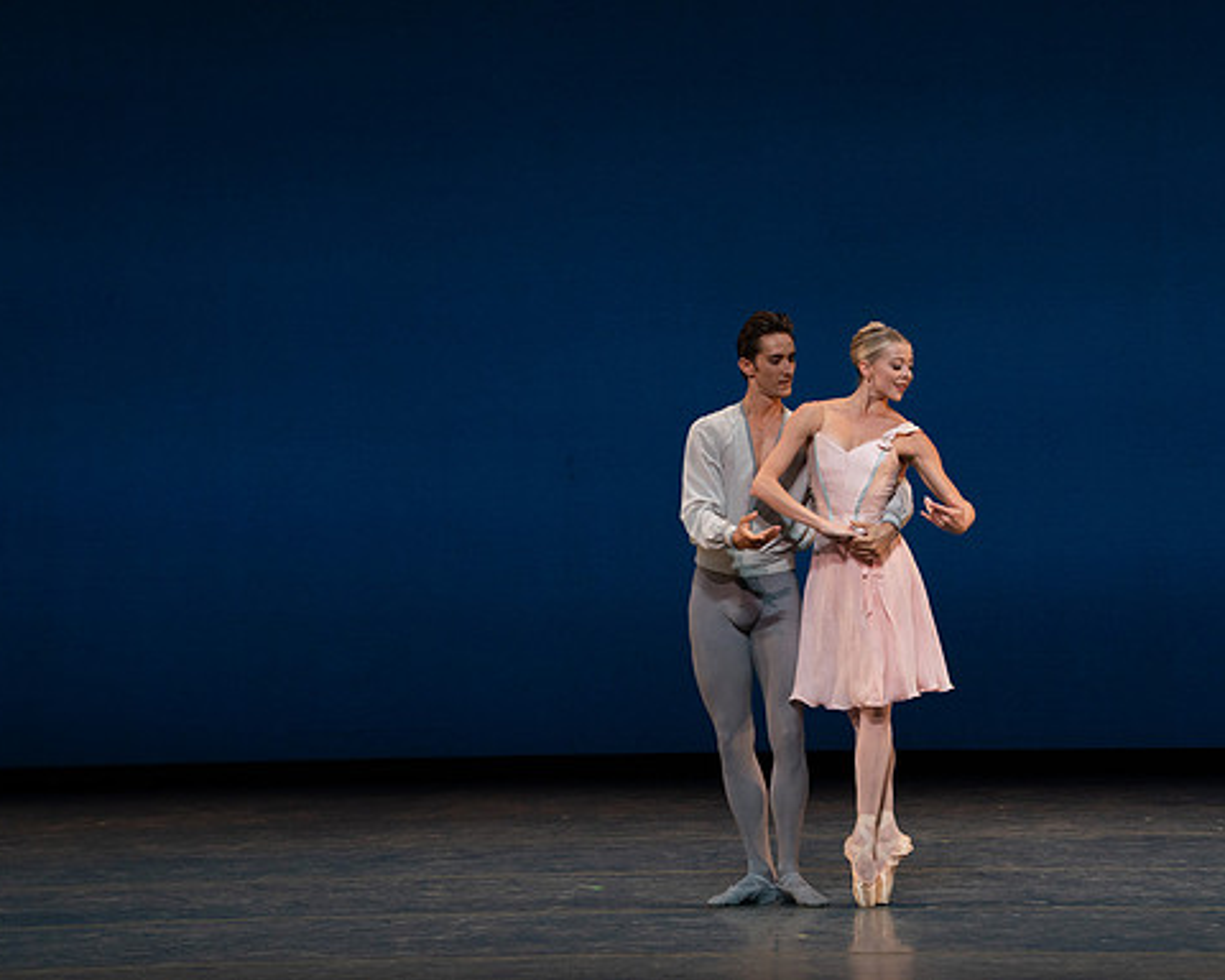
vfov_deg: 6.8
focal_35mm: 227
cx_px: 702
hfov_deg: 8.5
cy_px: 491
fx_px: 8230
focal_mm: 200
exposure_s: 1/500
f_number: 8
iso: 3200
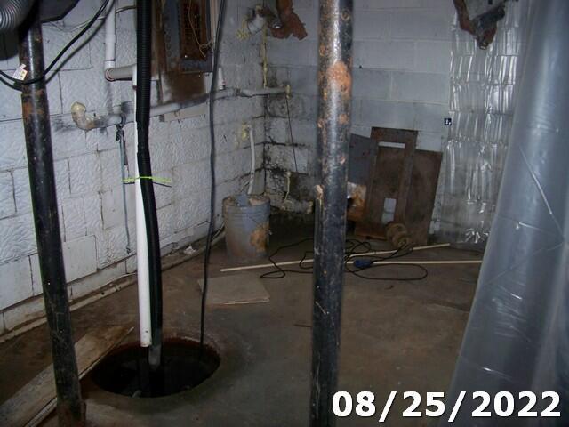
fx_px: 542
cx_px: 284
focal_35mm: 33
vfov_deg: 42.9
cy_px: 214
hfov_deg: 55.4
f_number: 2.8
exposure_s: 1/30
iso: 200
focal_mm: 5.85
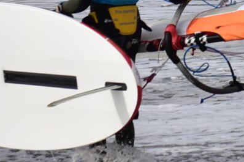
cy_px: -127
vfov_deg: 4.4
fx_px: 2093
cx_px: 349
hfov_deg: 6.6
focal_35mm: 309
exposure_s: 1/1000
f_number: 5
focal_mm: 48
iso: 100
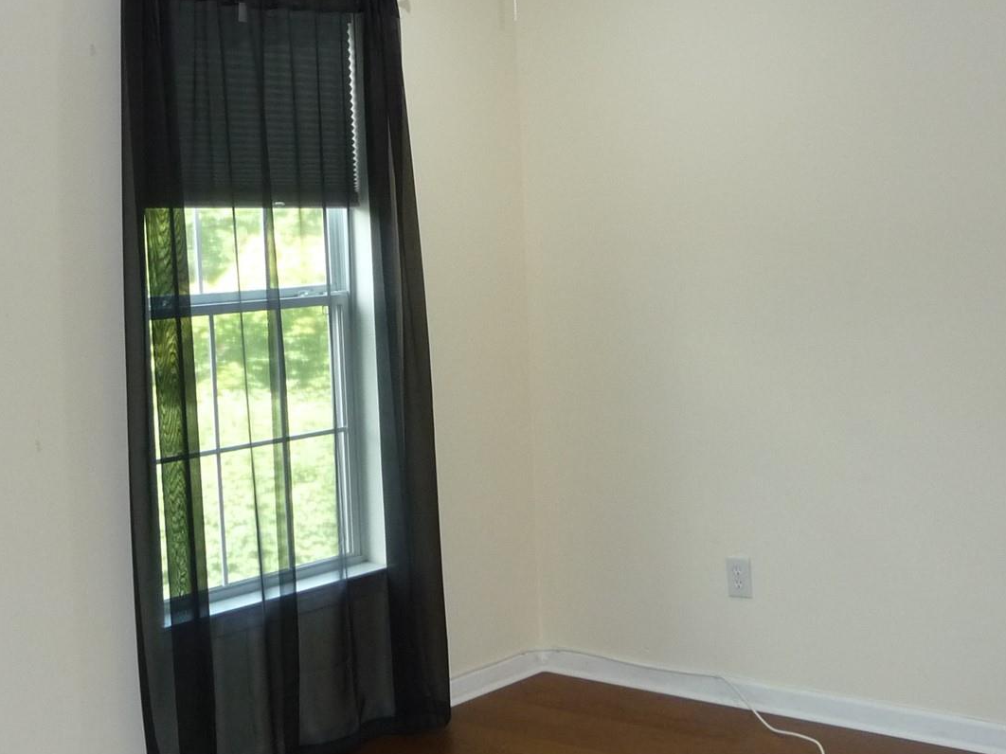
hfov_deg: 35.5
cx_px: 422
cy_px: 344
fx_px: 1569
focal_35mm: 54
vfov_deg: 27.0
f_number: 3.3
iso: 200
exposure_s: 1/30
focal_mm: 4.7
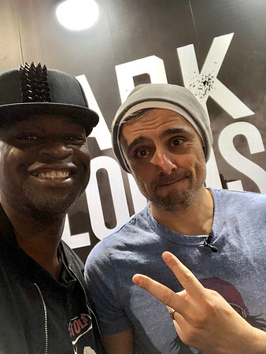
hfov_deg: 44.2
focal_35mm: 32
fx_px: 328
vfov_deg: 56.8
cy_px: 177
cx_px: 133
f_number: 2.2
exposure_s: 1/60
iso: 80
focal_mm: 2.87
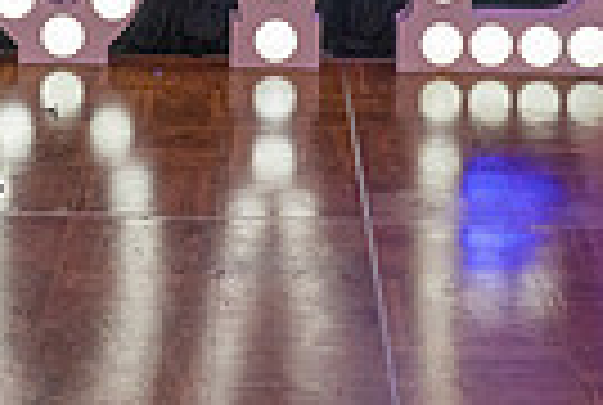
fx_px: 1964
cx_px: 223
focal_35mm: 117
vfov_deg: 10.8
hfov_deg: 17.4
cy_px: -389
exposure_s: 1/160
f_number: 5
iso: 1000
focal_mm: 24
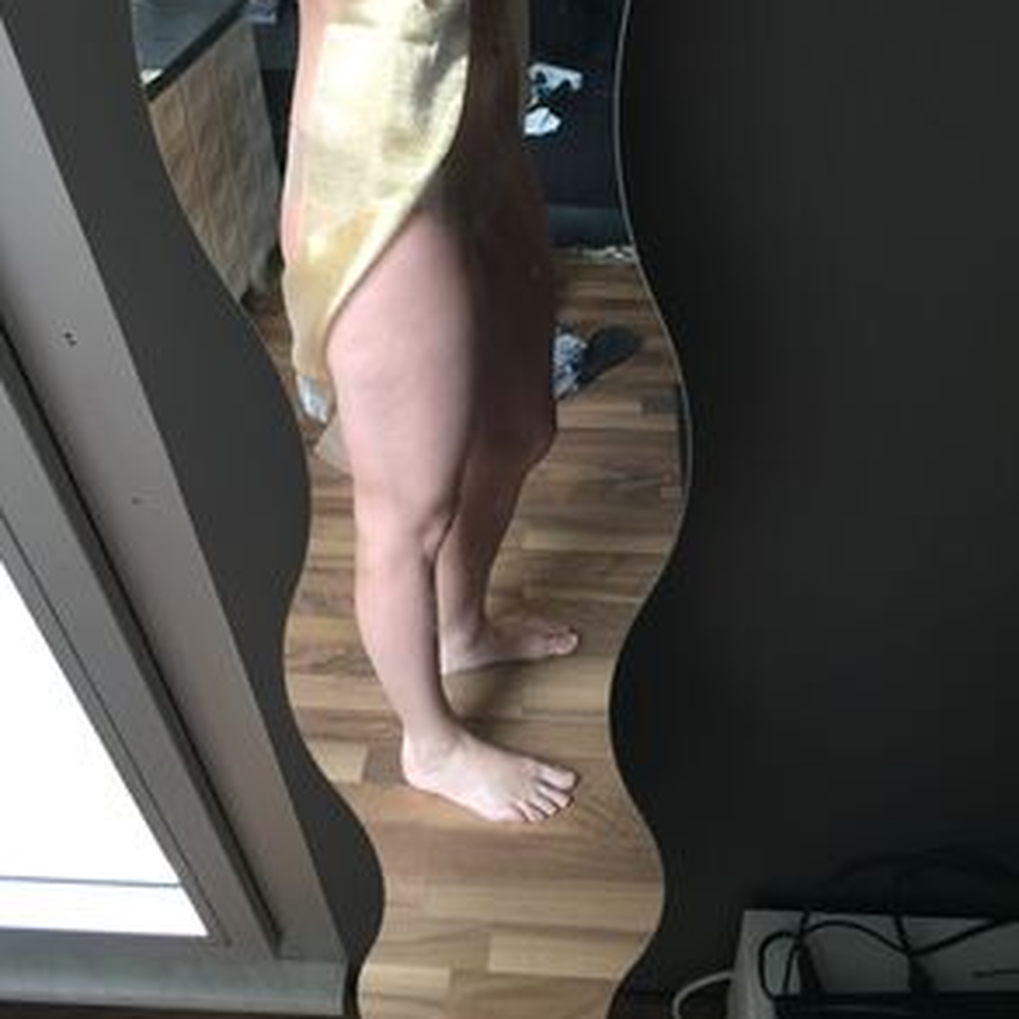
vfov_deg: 46.5
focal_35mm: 35
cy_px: 348
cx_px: 515
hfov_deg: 47.2
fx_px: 1166
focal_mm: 4.15
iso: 64
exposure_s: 1/30
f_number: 2.2
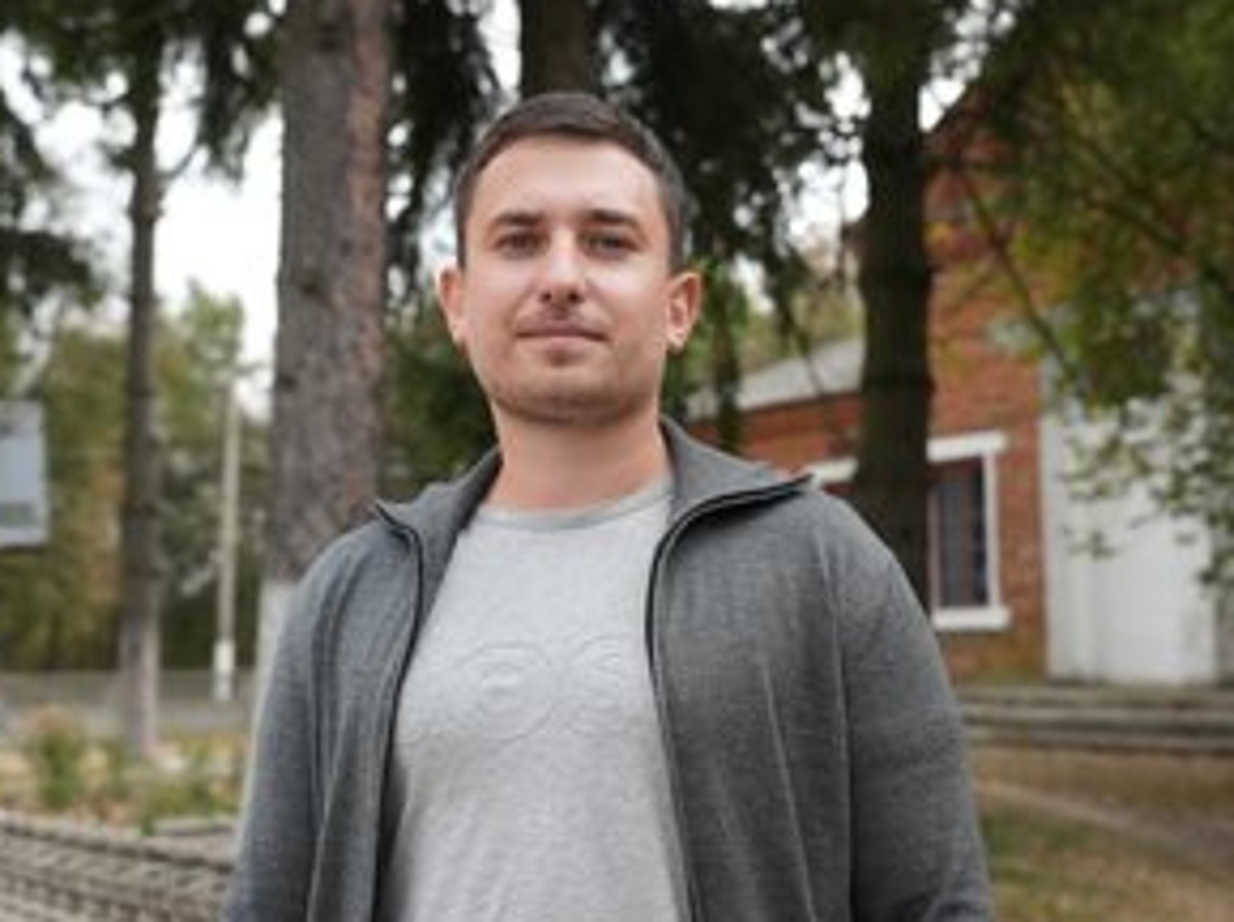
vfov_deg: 26.0
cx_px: 585
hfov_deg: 34.4
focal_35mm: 56
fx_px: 1994
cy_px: 519
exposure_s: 1/500
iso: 3200
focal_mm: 42
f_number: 4.5
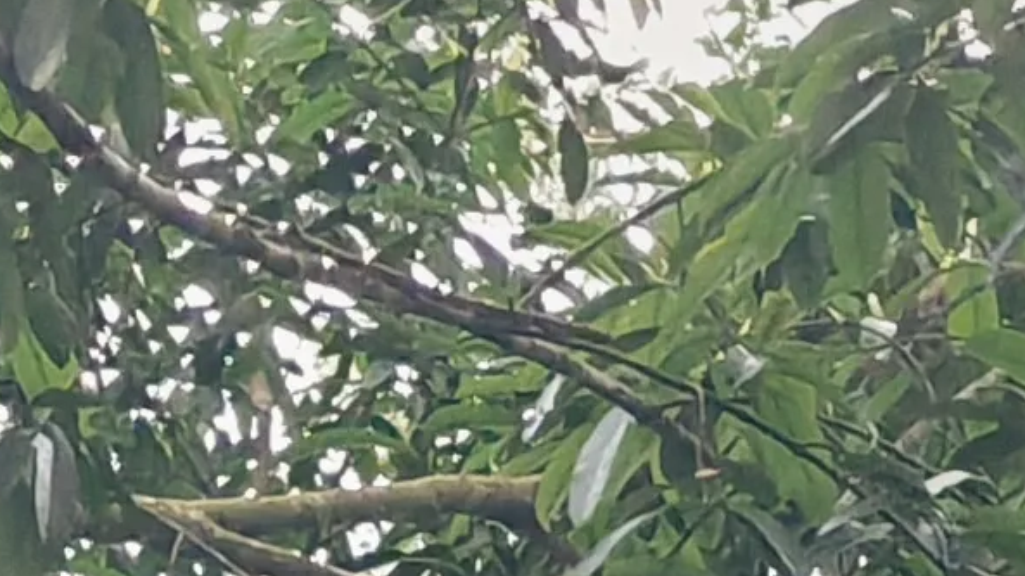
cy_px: 2764
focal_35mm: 512
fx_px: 13910
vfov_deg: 2.3
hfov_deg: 4.2
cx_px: -683
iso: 125
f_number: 2.4
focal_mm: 8.67
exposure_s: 1/100
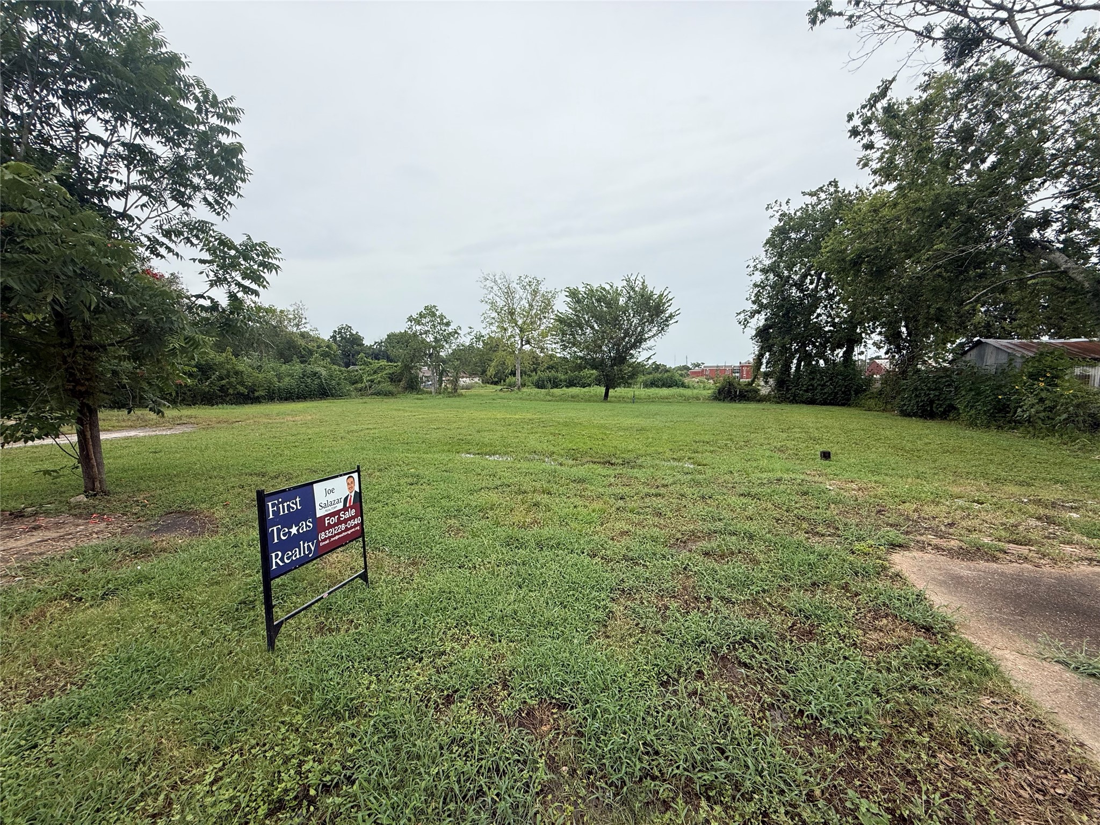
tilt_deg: -4.5
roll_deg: -0.3
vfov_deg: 85.7
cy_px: 412
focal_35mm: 14
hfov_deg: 102.1
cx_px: 550
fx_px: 445
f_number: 2.2
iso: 50
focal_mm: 2.22
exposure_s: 1/1901
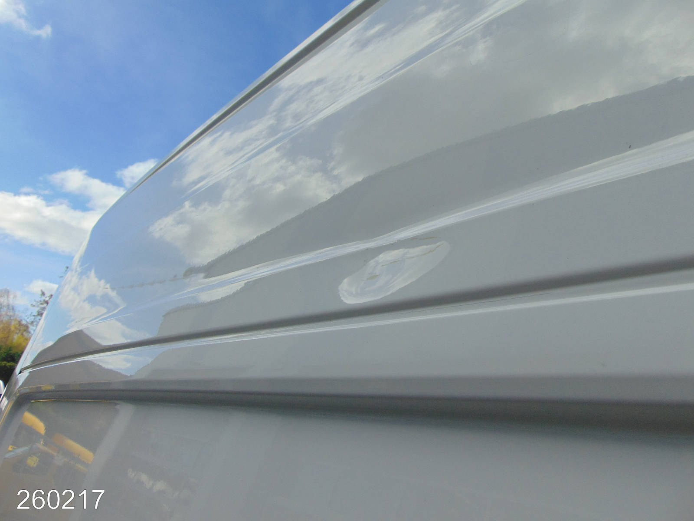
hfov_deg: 69.4
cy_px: 260
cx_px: 347
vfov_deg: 54.9
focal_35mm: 25
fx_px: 501
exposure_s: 1/800
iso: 80
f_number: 3
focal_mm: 4.5
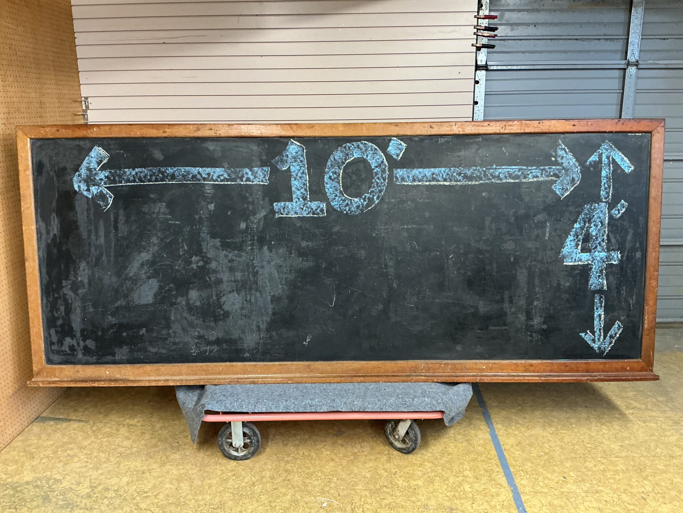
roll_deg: +0.9
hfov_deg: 61.7
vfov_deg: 48.2
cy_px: 256
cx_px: 342
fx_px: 572
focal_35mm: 29
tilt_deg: -14.5
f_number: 1.8
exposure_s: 1/60
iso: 250
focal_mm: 3
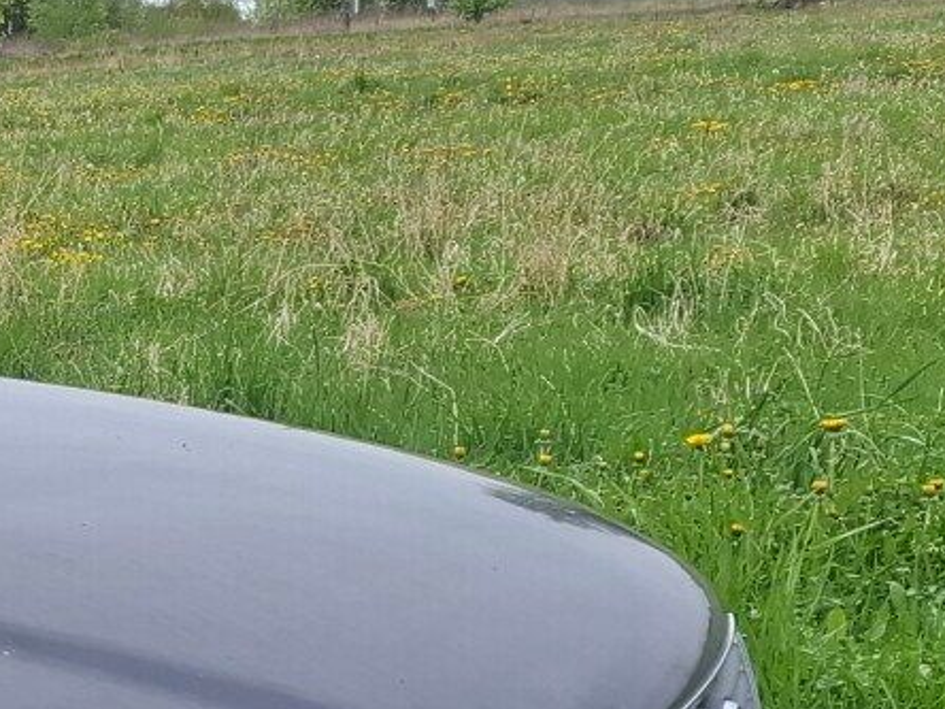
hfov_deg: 15.4
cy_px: 904
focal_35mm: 101
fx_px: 2757
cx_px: -975
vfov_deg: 14.1
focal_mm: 5.54
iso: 50
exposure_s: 1/251
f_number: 1.8
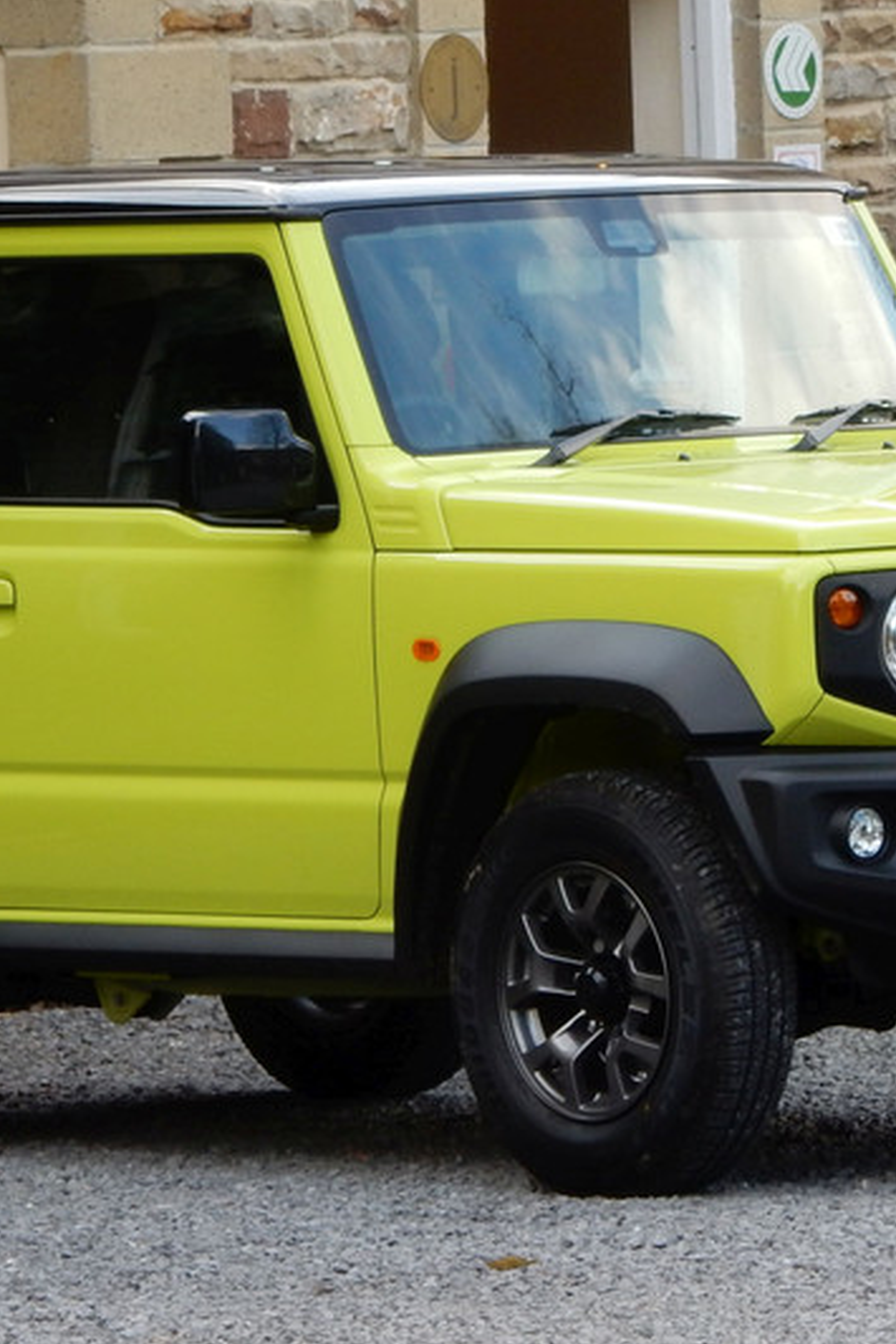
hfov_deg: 4.0
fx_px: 12759
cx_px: 408
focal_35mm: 342
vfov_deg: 6.0
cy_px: 725
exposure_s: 1/50
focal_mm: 29.2
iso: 125
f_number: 6
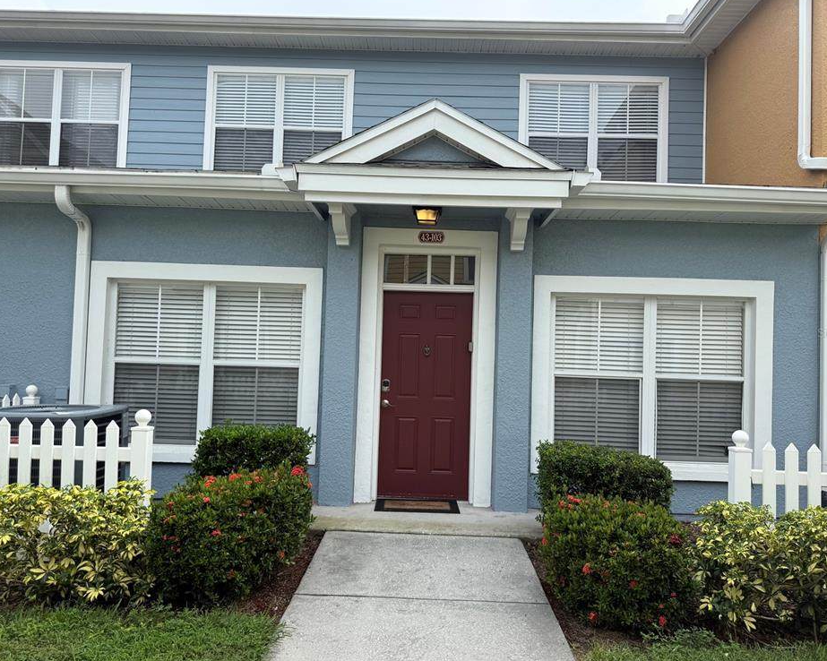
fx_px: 636
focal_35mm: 26
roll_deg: -2.3
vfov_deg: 54.9
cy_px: 332
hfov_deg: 66.0
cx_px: 413
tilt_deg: +2.9
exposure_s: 1/2611
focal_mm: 6.76
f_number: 1.78
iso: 80
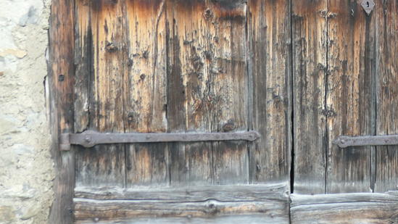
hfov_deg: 22.8
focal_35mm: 83
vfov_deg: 14.1
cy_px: -49
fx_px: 876
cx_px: 521
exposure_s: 1/160
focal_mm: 10.6
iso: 200
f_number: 3.5
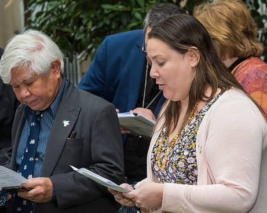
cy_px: 119
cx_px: 205
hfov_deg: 7.7
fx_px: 1974
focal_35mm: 250
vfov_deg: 6.2
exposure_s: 1/250
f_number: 8
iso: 500
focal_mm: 112
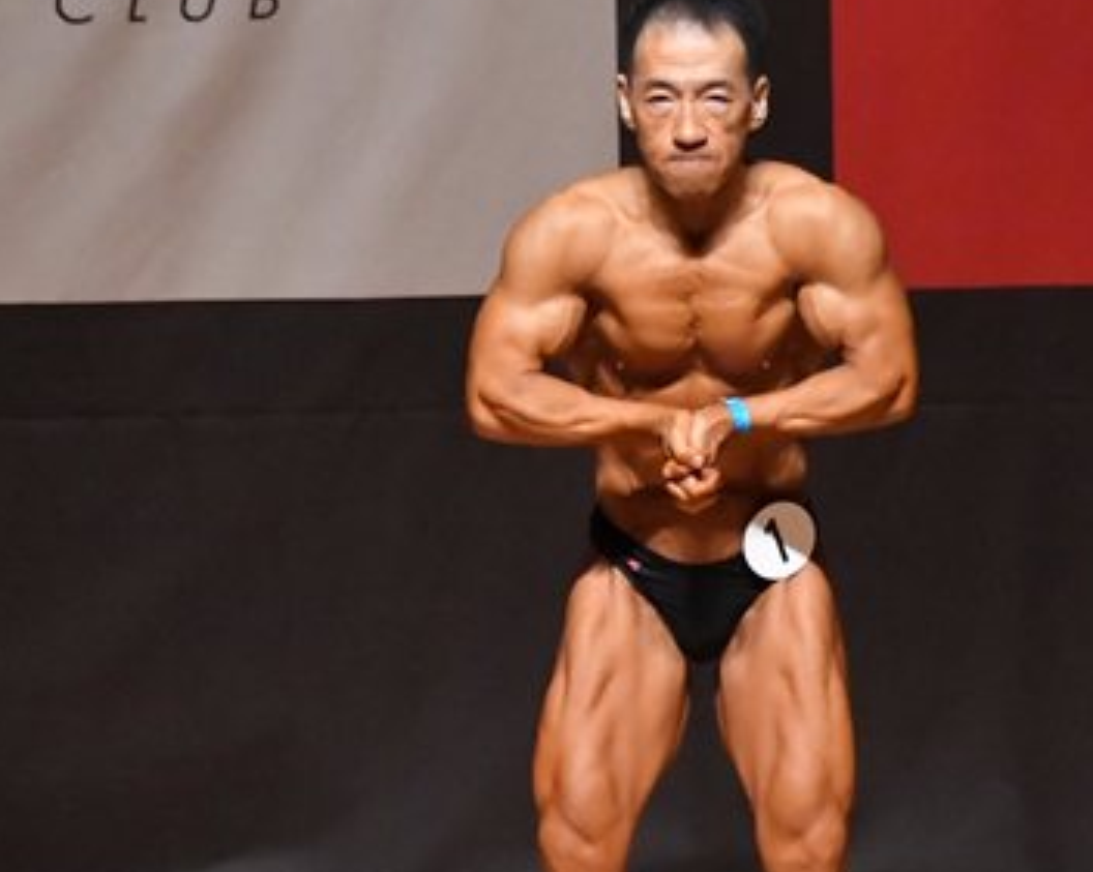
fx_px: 18036
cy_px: 552
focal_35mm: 558
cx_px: 439
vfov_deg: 2.8
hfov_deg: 3.5
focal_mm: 180
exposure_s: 1/400
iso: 10000
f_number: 5.6
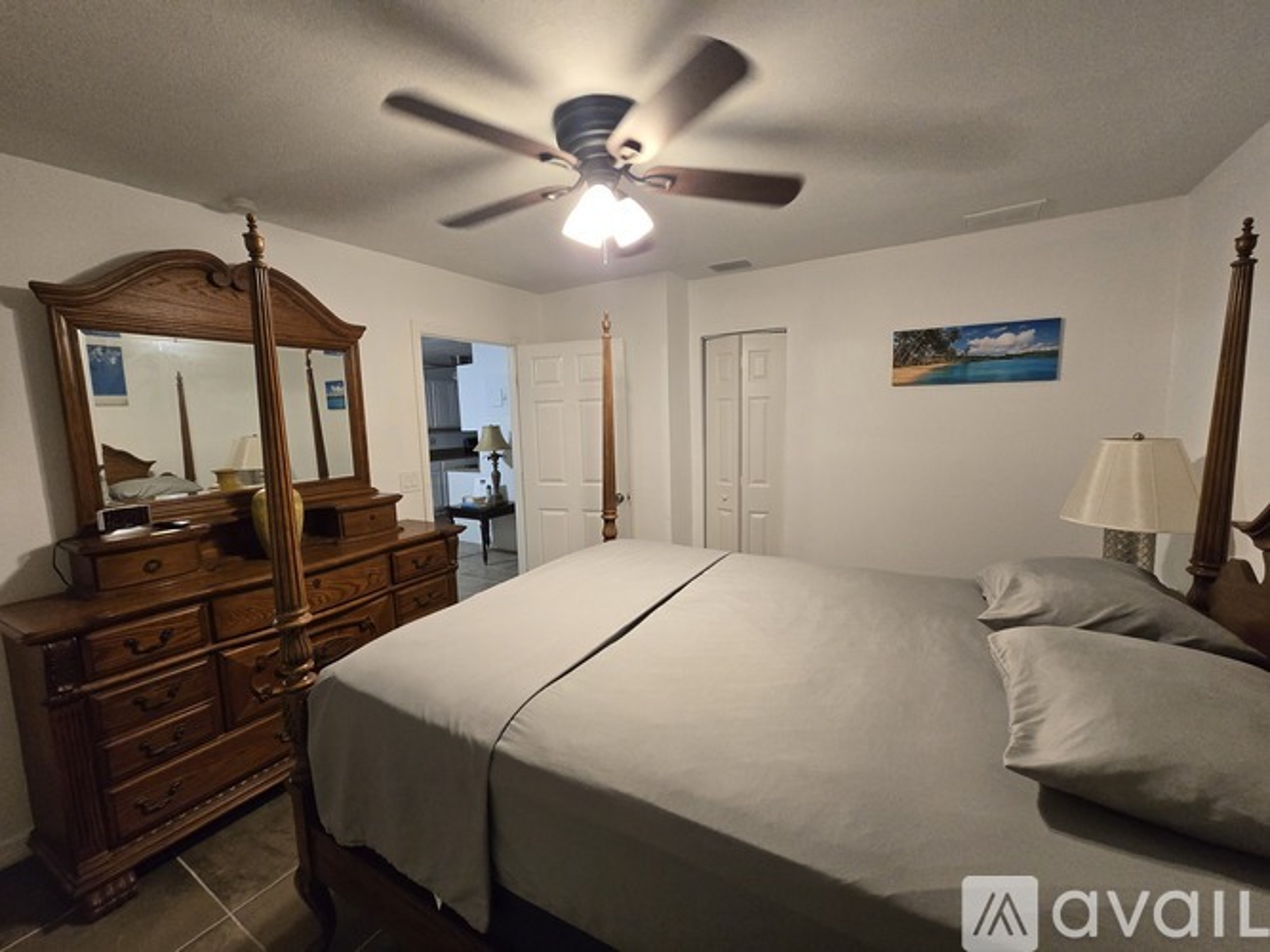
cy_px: 476
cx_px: 635
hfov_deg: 106.2
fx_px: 477
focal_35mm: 13
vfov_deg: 89.9
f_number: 2.2
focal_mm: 2.2
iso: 500
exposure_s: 1/100
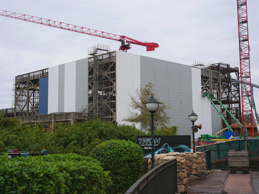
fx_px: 359
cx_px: 130
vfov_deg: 30.3
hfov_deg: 39.7
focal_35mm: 48
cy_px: 97
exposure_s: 1/500
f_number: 3.5
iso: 200
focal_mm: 24
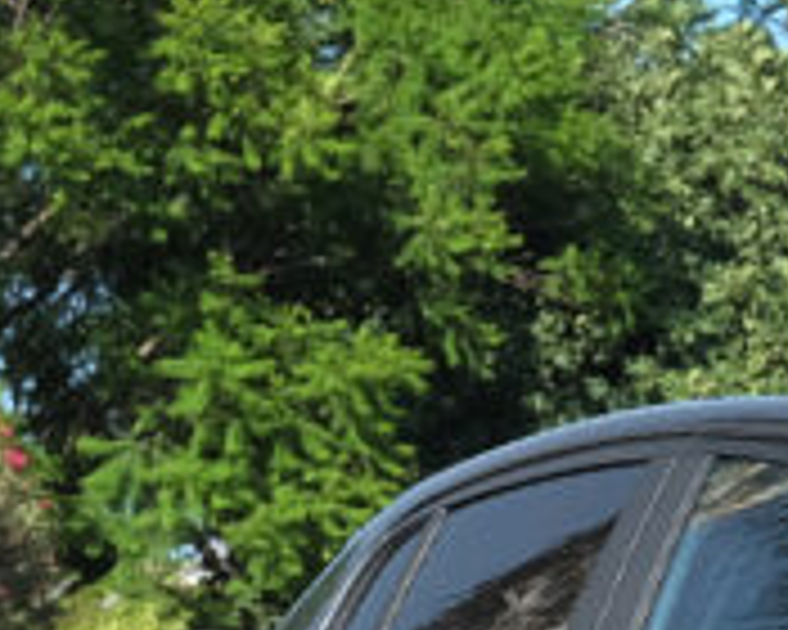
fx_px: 8699
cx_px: 1680
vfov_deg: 4.1
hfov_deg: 5.1
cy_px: 1253
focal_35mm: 373
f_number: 9
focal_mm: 45
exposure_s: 1/250
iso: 160
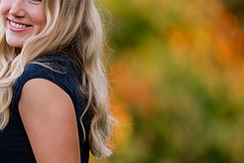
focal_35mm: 472
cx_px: -20
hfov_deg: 4.4
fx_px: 3199
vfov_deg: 2.9
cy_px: 80
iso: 500
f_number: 2.8
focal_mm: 200
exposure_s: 1/320
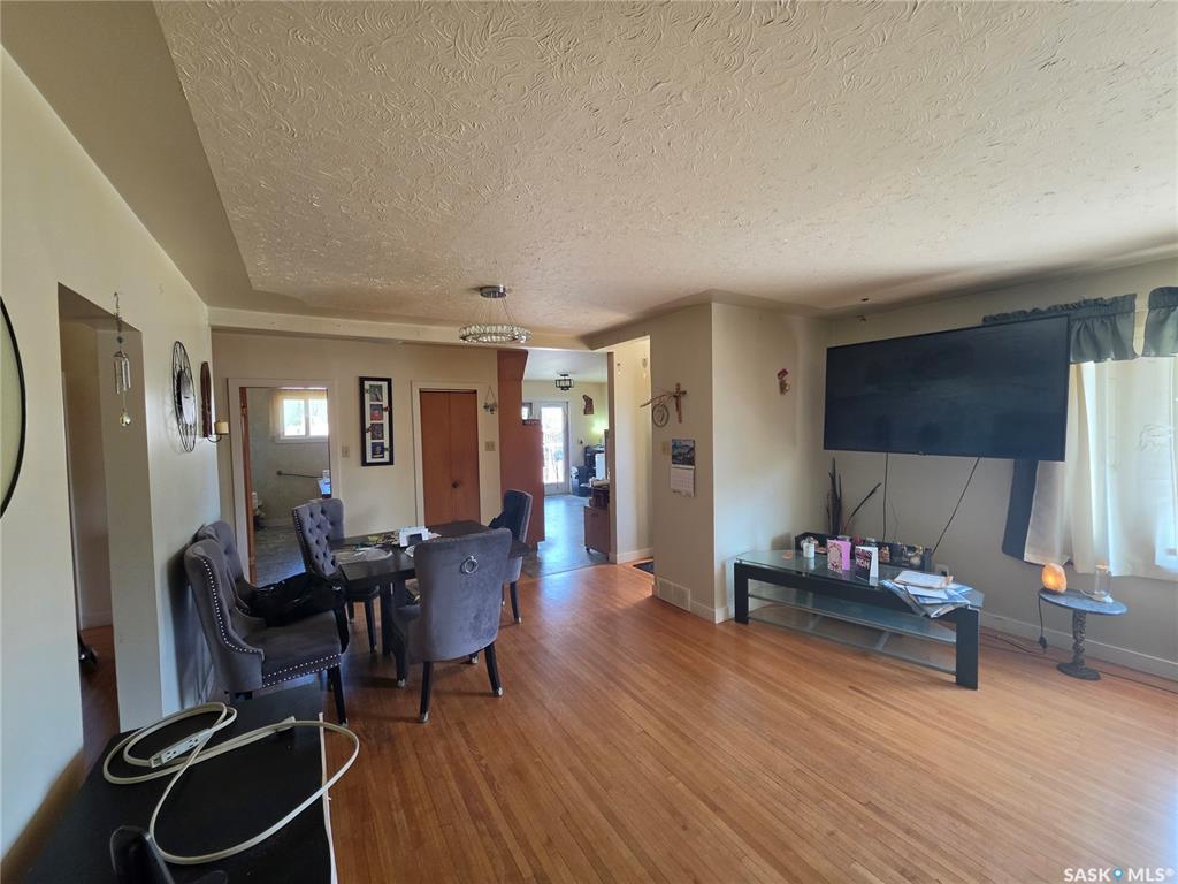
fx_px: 442
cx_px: 589
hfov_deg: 106.2
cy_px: 442
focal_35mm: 13
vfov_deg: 89.9
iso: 125
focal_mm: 2.2
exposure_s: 1/120
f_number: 1.9
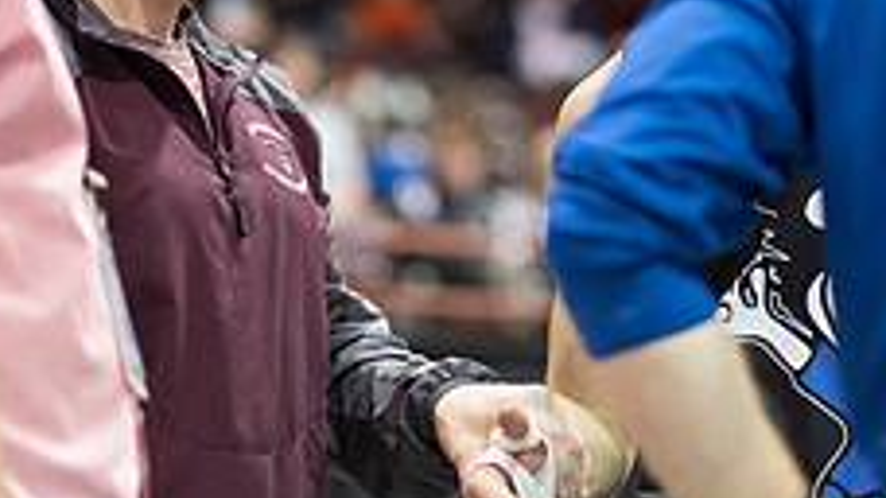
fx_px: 4133
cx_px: 540
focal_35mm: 176
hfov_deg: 12.2
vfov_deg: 6.9
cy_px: -8
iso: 4000
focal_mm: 85
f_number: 1.8
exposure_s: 1/500
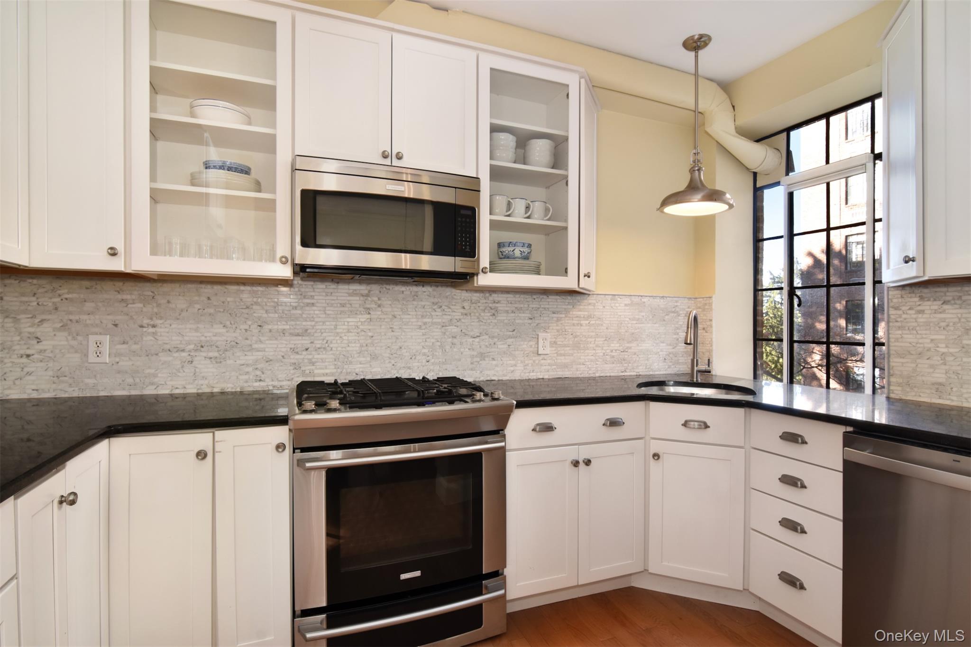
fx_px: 445
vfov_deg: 72.0
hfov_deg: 95.0
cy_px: 324
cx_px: 486
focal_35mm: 16
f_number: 11
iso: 640
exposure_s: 1/160
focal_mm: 11
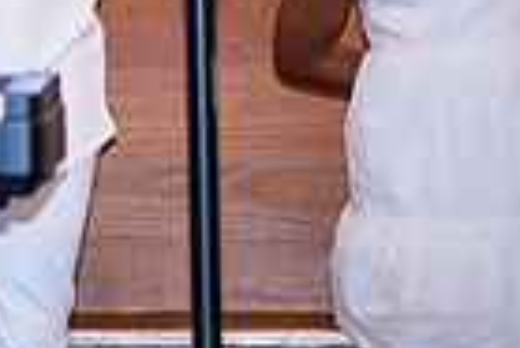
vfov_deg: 3.0
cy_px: -237
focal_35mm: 461
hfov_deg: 4.4
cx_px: -400
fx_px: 6666
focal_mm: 105
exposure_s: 1/100
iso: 140
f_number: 1.4
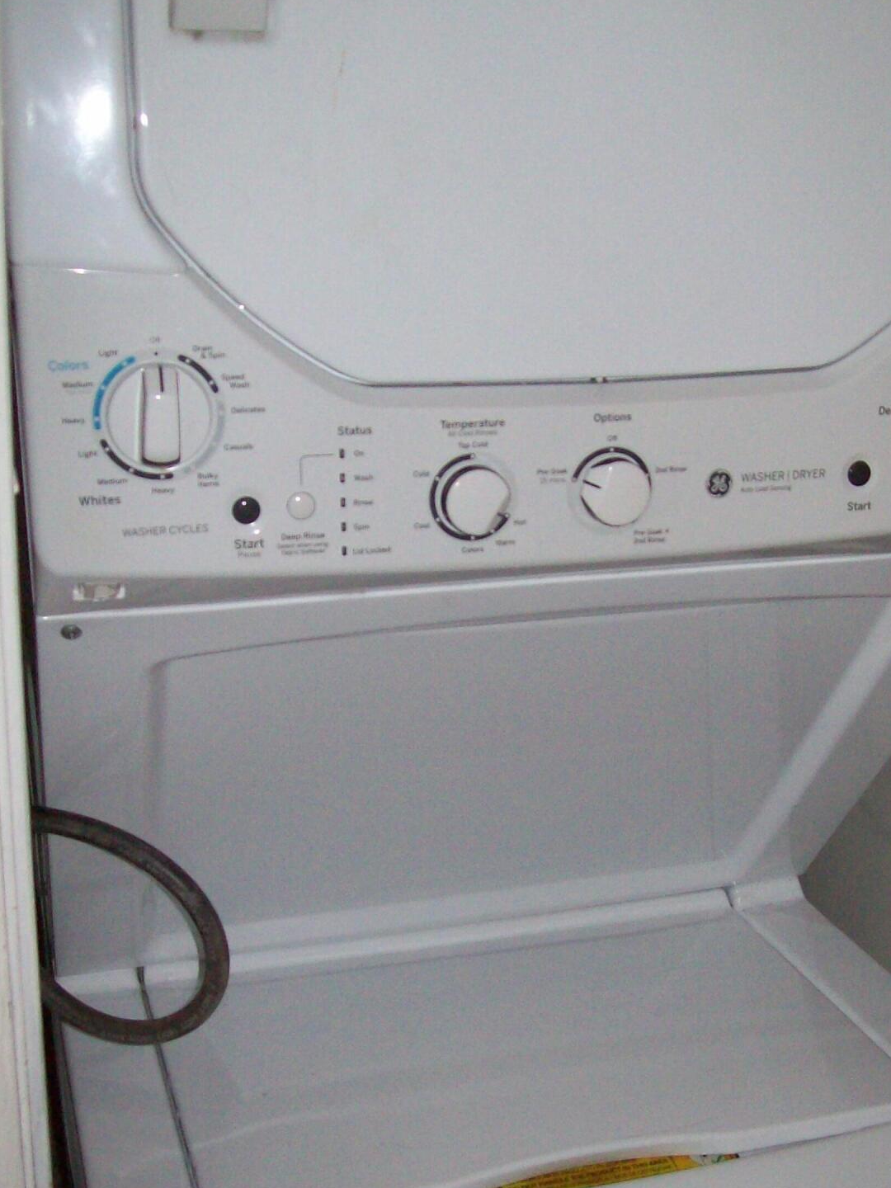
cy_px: 723
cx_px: 498
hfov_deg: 29.1
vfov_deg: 38.0
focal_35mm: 50
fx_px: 1716
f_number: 2.7
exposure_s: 1/64
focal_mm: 6
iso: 200
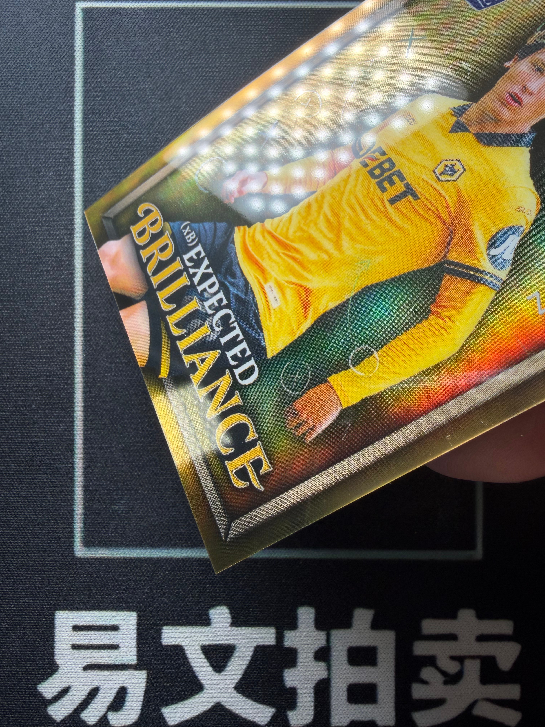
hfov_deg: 56.8
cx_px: 272
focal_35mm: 24
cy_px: 364
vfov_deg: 71.6
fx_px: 504
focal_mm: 2.22
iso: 40
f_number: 2.2
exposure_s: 1/204
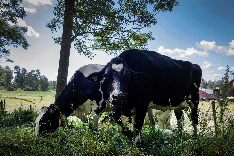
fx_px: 228
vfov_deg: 37.9
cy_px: 78
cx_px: 117
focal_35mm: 35
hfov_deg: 54.4
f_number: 6.3
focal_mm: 35
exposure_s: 1/160
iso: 320
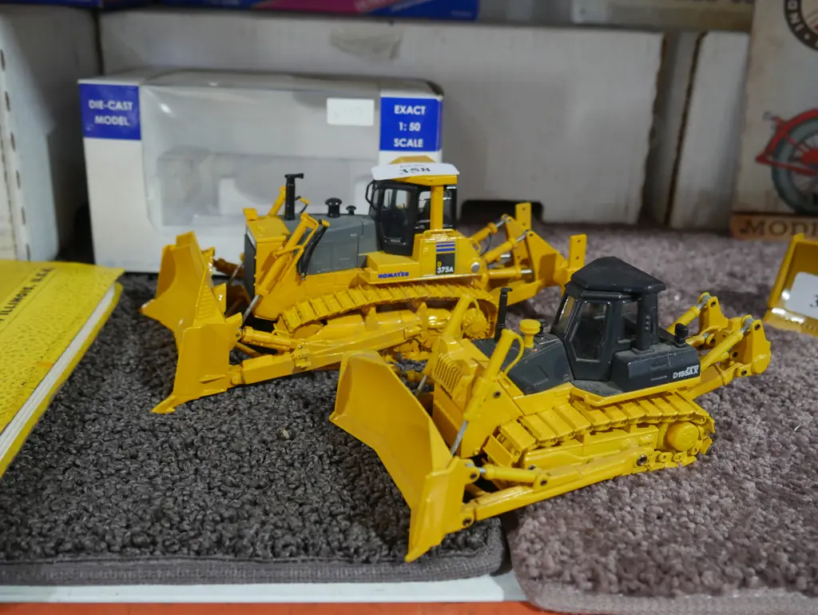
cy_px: 308
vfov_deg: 41.8
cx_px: 409
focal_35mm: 34
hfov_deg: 53.9
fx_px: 804
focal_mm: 17
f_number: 4
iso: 800
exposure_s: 1/60
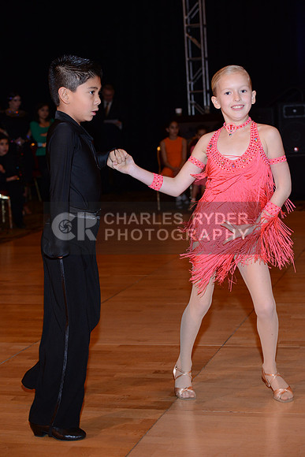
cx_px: 152
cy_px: 228
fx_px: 889
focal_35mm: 70
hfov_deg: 19.5
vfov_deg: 28.8
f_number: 5.6
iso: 1600
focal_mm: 70
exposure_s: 1/200
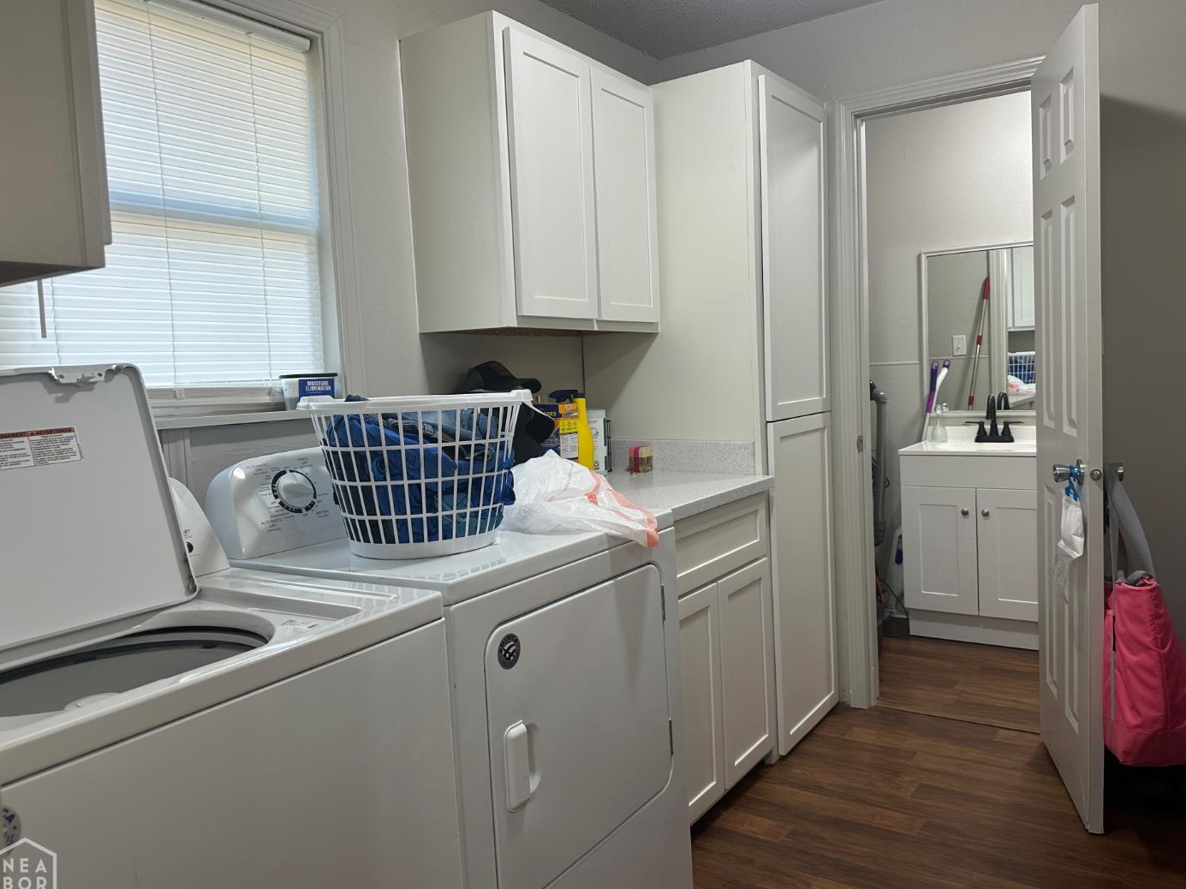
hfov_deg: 67.3
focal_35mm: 26
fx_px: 891
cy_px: 436
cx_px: 623
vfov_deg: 53.0
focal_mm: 6.86
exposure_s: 1/60
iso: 125
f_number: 1.78
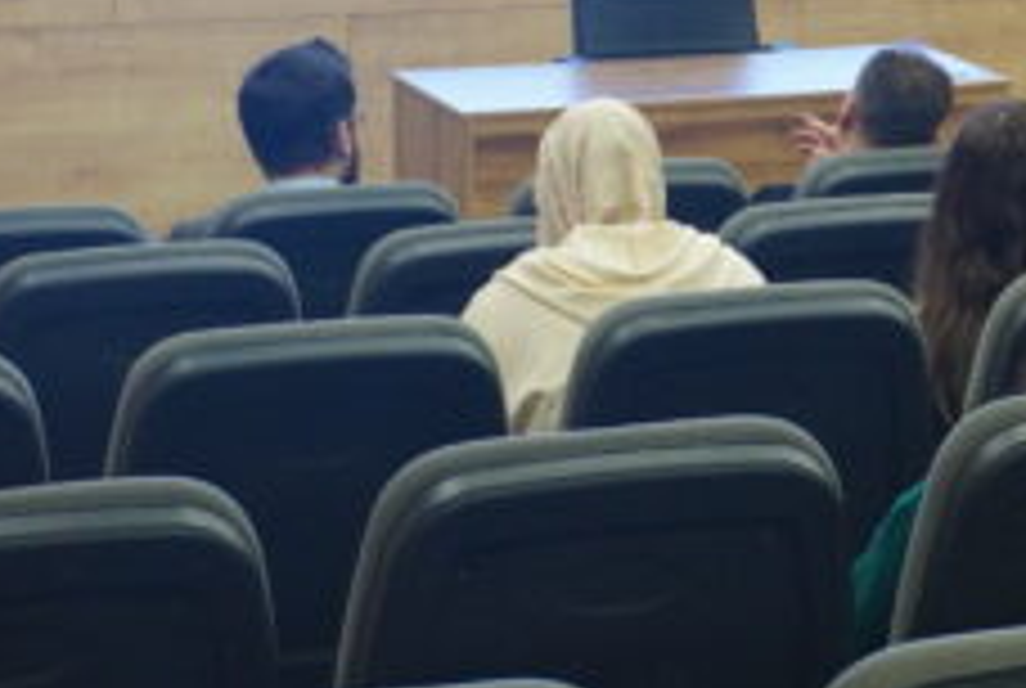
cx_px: 1161
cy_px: -164
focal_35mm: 134
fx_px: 3826
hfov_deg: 14.9
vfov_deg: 10.1
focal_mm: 34
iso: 1600
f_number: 5
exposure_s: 1/60
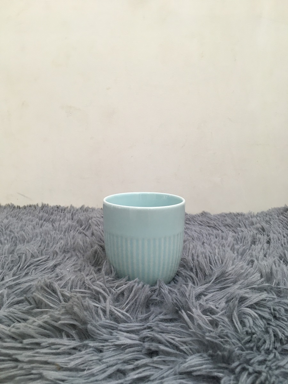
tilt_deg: -10.0
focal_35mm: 29
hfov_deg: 48.2
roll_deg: -0.7
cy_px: 192
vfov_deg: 61.7
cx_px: 144
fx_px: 322
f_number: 2.2
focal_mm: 4.15
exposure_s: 1/33
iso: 100
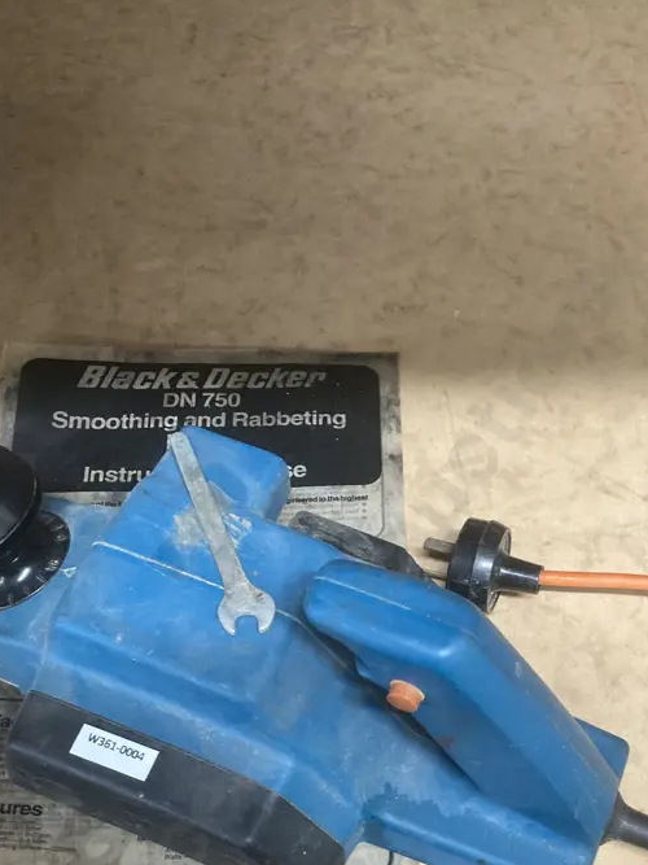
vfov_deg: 43.1
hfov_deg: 33.5
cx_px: 369
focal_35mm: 43
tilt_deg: -60.3
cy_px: 597
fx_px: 1074
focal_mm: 3.99
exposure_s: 1/50
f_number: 1.8
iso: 320
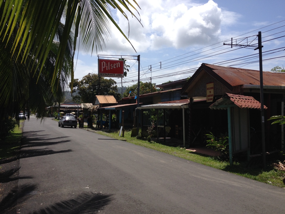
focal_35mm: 35
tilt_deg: -1.9
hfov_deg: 52.6
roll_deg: -1.2
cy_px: 107
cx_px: 142
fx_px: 288
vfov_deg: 40.7
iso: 50
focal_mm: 4.28
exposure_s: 1/2404
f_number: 2.4
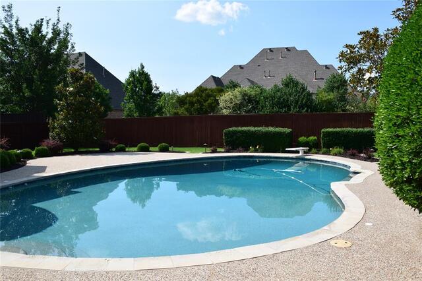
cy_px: 140
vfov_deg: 43.6
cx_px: 211
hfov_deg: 62.0
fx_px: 351
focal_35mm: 30
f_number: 11
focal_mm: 20
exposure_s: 1/400
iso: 400
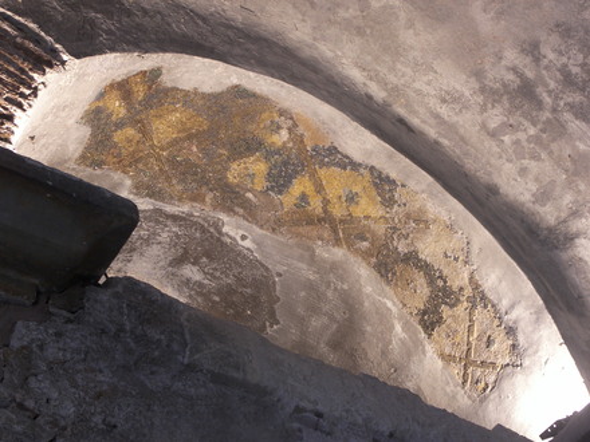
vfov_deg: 22.3
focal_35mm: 66
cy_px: 221
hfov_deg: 29.4
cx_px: 295
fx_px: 1125
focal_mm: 13.9
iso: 100
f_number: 4
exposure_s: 1/8
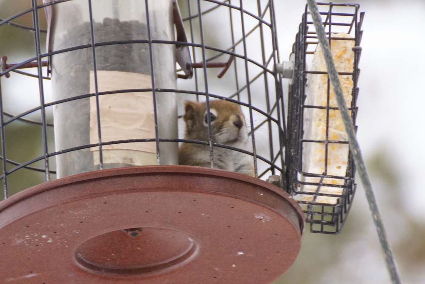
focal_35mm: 375
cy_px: 142
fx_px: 4427
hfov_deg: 5.5
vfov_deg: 3.7
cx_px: 212
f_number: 6.3
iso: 1000
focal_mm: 250
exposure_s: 1/250
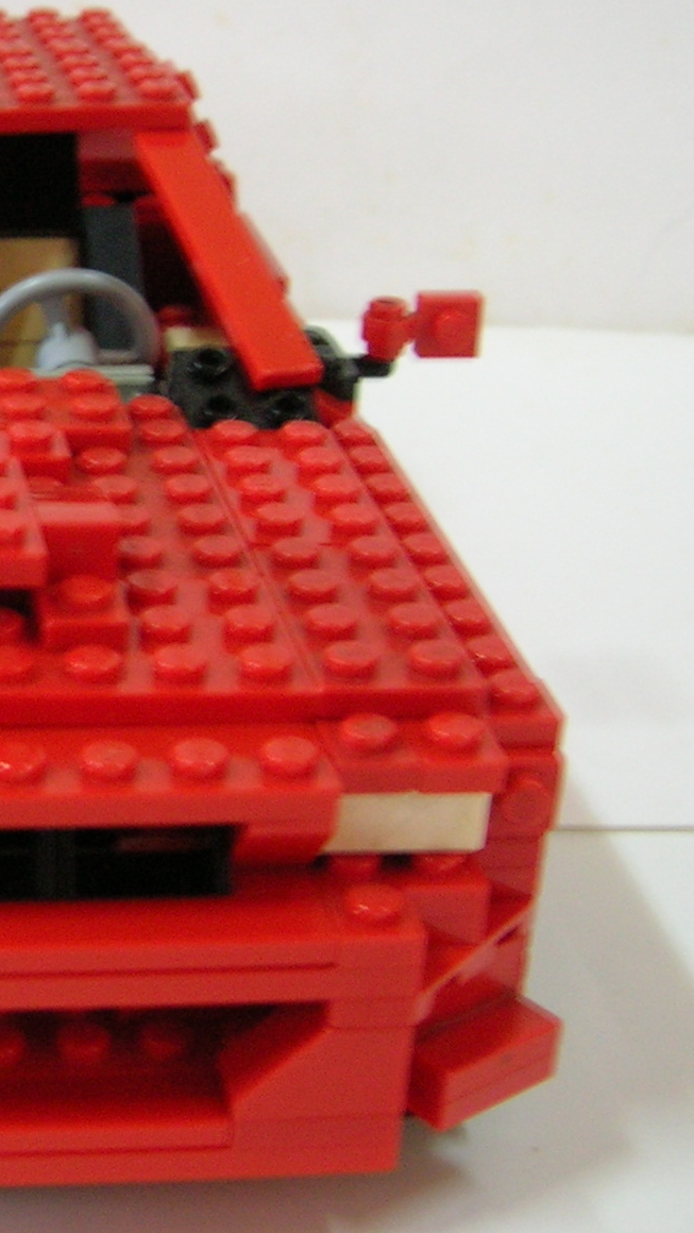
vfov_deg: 28.9
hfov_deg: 15.9
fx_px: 2387
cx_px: -139
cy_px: 496
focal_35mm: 73
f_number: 2.9
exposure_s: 1/4.2
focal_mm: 5.7
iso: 100
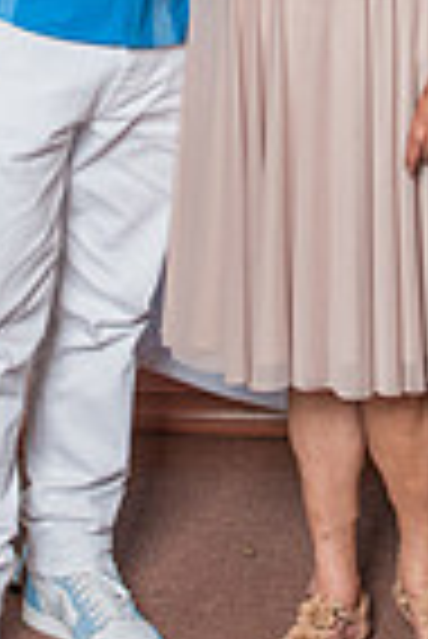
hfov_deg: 9.4
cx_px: 197
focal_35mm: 147
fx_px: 2615
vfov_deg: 13.6
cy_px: -126
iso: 200
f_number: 4
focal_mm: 31
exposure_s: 1/200
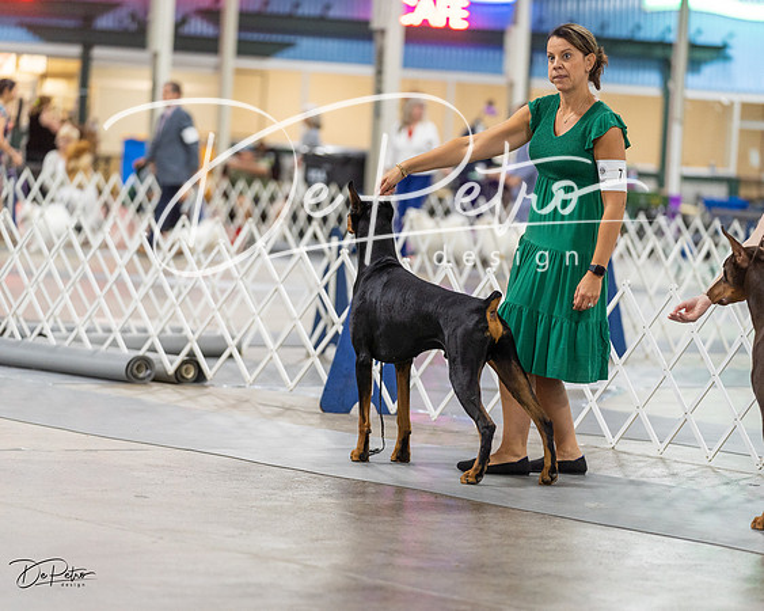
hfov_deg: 13.0
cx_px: 382
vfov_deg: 10.4
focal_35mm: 149
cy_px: 306
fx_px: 3360
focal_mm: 132
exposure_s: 1/160
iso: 2000
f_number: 2.8
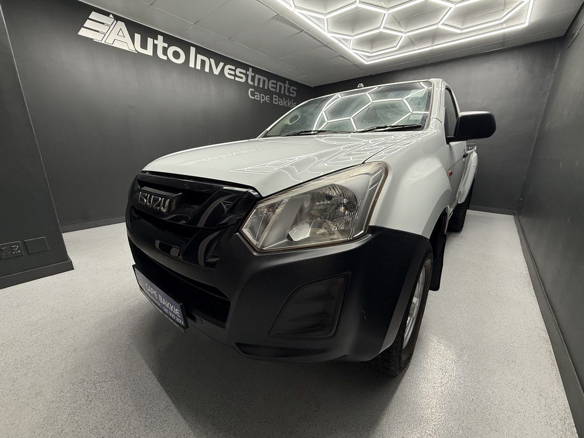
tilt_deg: -15.4
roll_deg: -0.3
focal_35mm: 14
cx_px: 292
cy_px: 219
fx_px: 236
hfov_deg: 102.1
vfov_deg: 85.7
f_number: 2.2
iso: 160
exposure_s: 1/100
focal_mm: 2.22
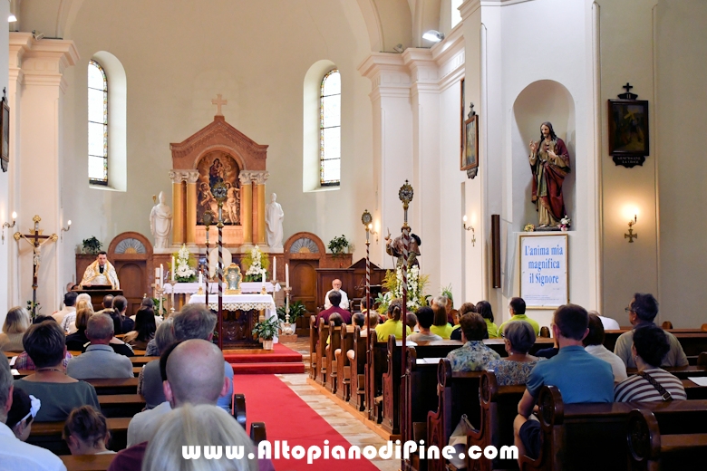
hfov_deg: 48.5
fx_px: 785
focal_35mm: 40
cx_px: 350
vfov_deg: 33.4
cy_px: 240
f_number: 3.8
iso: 1800
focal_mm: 26
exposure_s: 1/125
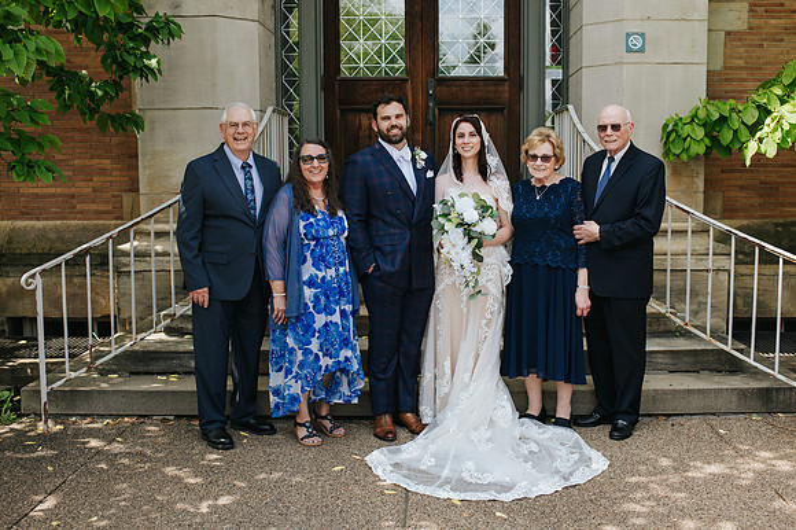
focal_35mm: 38
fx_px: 850
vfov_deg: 34.6
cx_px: 419
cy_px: 271
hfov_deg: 50.2
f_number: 3.5
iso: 160
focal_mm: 35
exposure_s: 1/400
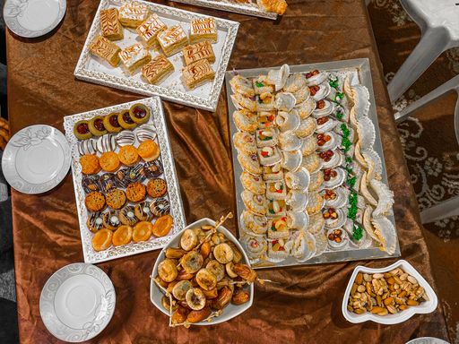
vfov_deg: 53.1
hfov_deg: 67.3
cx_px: 230
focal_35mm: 26
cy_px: 172
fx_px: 345
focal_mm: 5.1
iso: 250
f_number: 1.6
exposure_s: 1/50
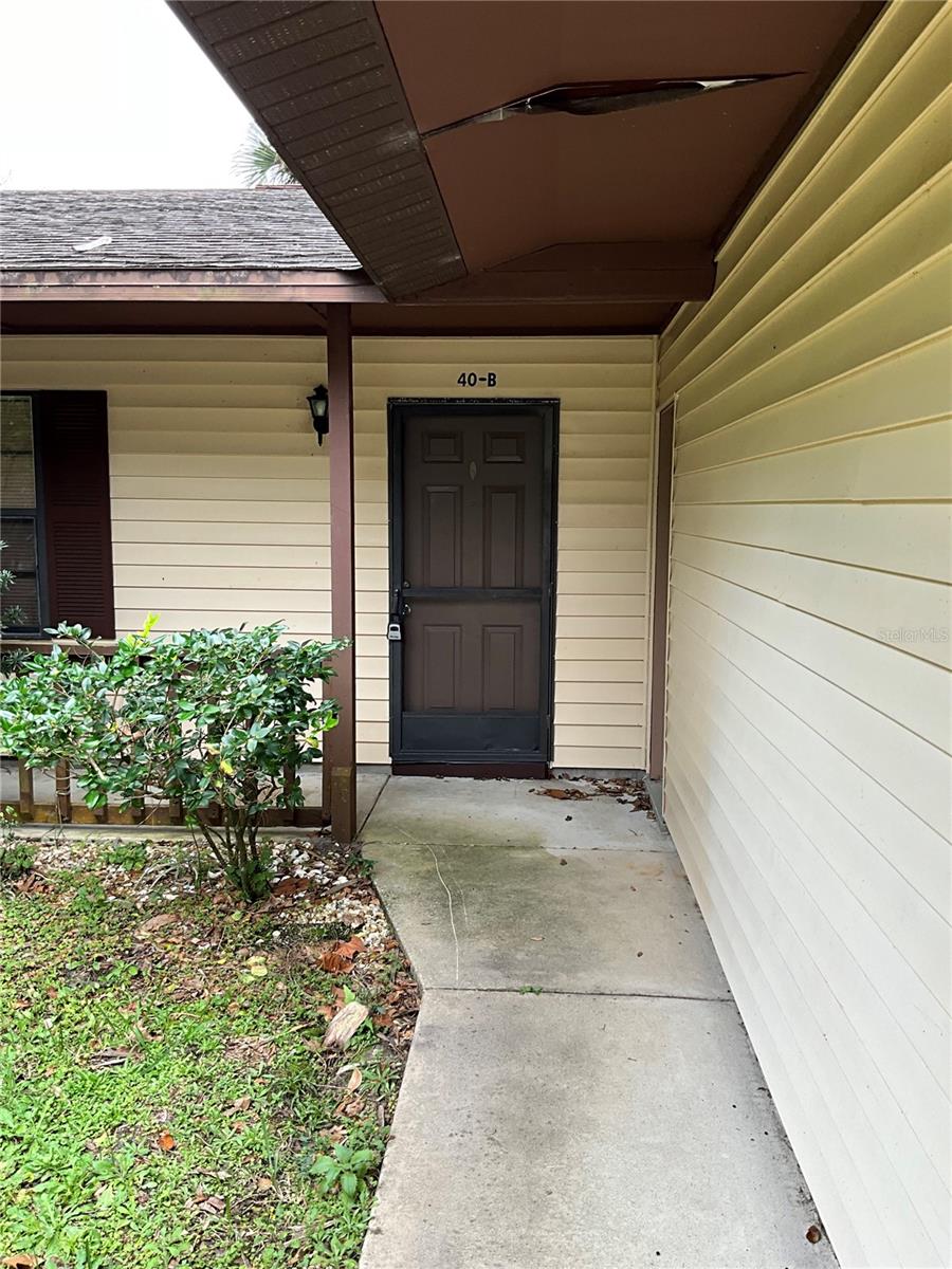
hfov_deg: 48.2
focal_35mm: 29
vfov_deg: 61.7
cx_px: 476
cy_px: 634
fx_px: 1063
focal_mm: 3
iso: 20
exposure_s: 1/122
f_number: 1.8
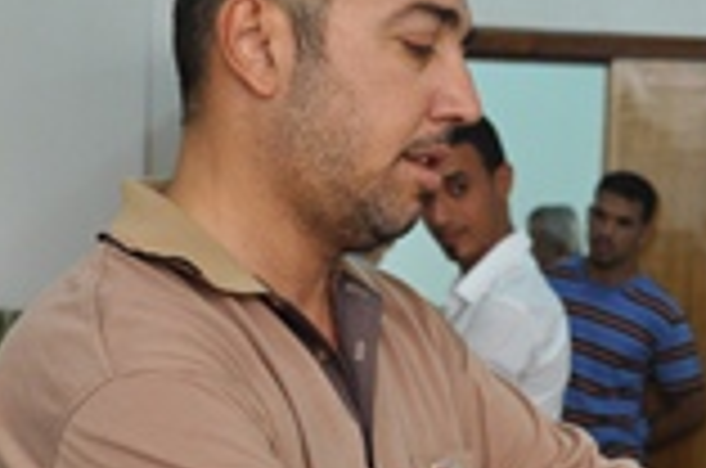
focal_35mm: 137
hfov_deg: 14.7
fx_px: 2681
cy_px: 410
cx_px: 760
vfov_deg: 9.9
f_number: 5.6
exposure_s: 1/30
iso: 200
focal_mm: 32
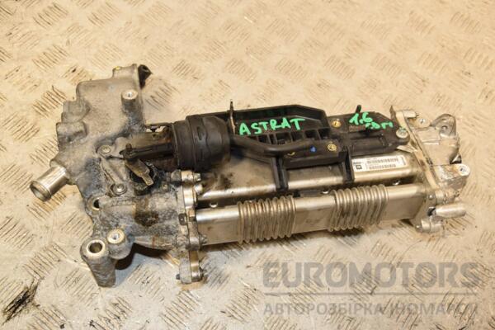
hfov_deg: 49.6
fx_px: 536
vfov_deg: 34.2
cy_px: 165
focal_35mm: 39
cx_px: 248
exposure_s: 1/200
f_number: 6.3
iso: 800
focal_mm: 26
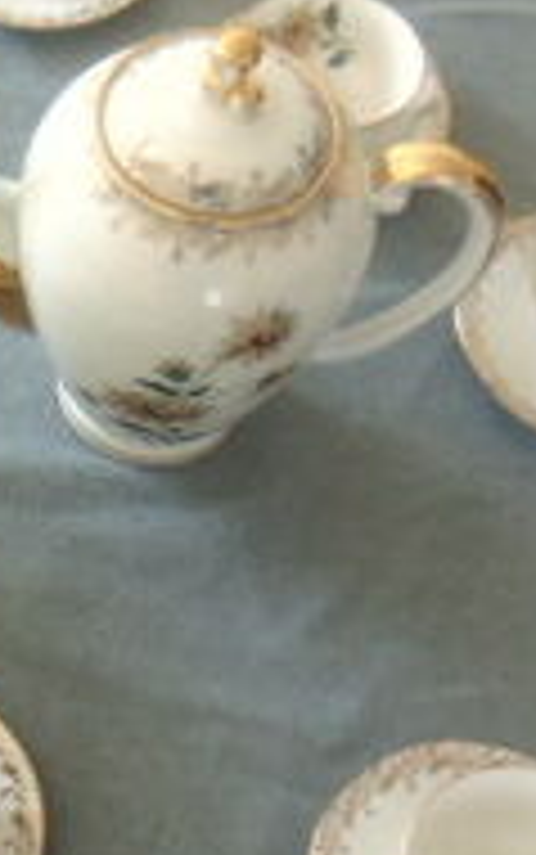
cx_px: -68
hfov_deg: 18.6
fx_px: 1564
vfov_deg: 30.6
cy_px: 468
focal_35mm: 67
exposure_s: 1/40
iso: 80
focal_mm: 4.5
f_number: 3
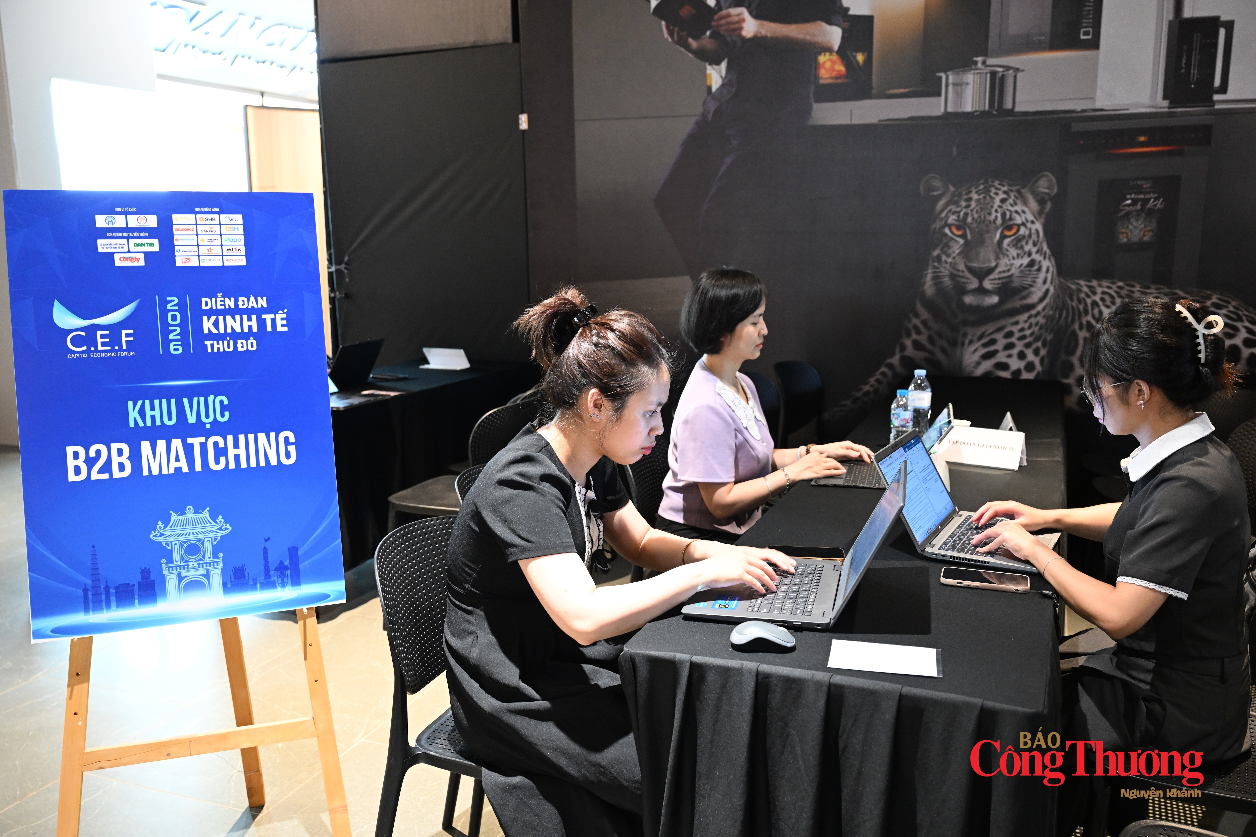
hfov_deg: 60.3
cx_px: 628
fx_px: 1081
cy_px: 418
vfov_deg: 42.3
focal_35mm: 31
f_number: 3.5
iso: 3200
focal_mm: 31
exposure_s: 1/50
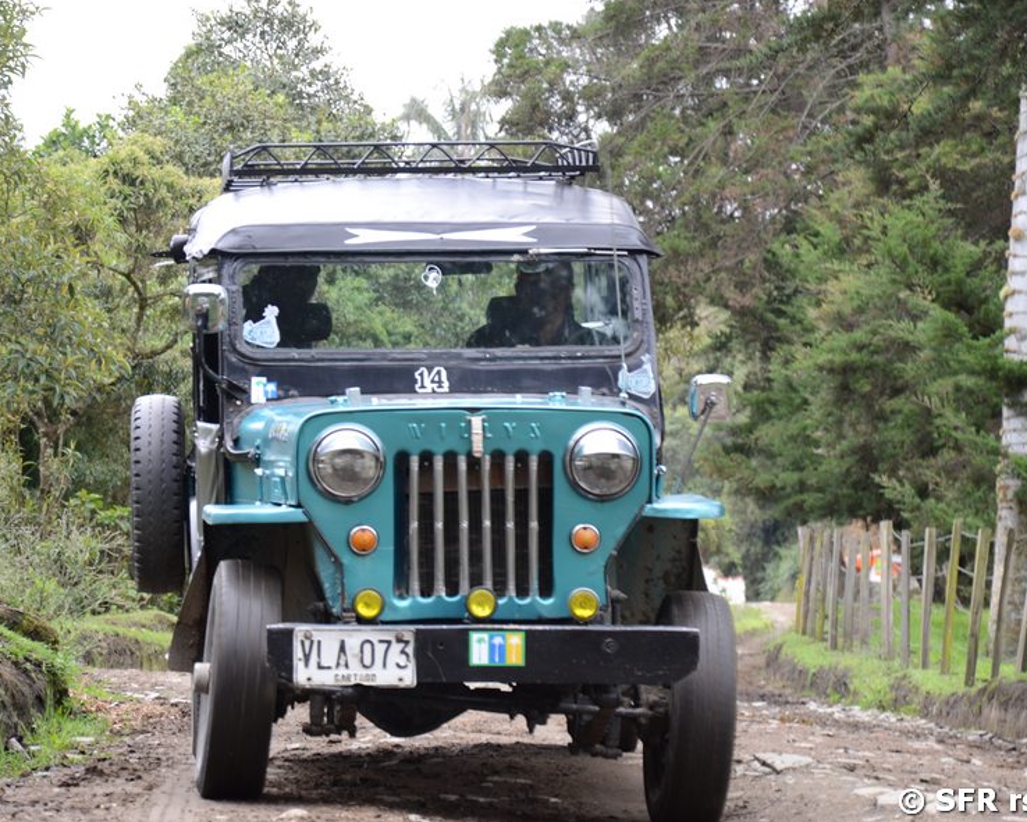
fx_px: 4426
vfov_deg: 10.6
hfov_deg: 13.2
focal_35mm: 146
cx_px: 449
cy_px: 410
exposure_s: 1/50
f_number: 5.6
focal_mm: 85
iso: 400
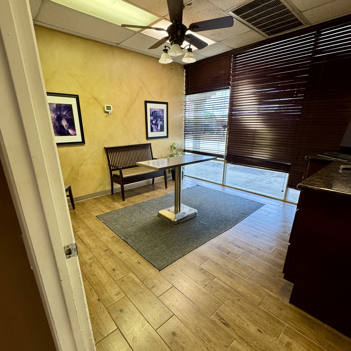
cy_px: 190
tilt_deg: -19.0
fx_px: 195
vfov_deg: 83.8
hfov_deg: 84.0
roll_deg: +0.5
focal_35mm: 17
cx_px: 171
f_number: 2.2
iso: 250
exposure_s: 1/60
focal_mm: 2.22
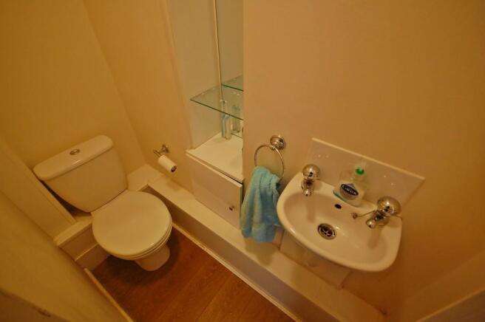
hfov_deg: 100.4
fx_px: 202
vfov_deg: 77.2
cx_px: 242
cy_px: 161
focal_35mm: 15
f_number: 4
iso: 900
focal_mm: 10
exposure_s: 1/30
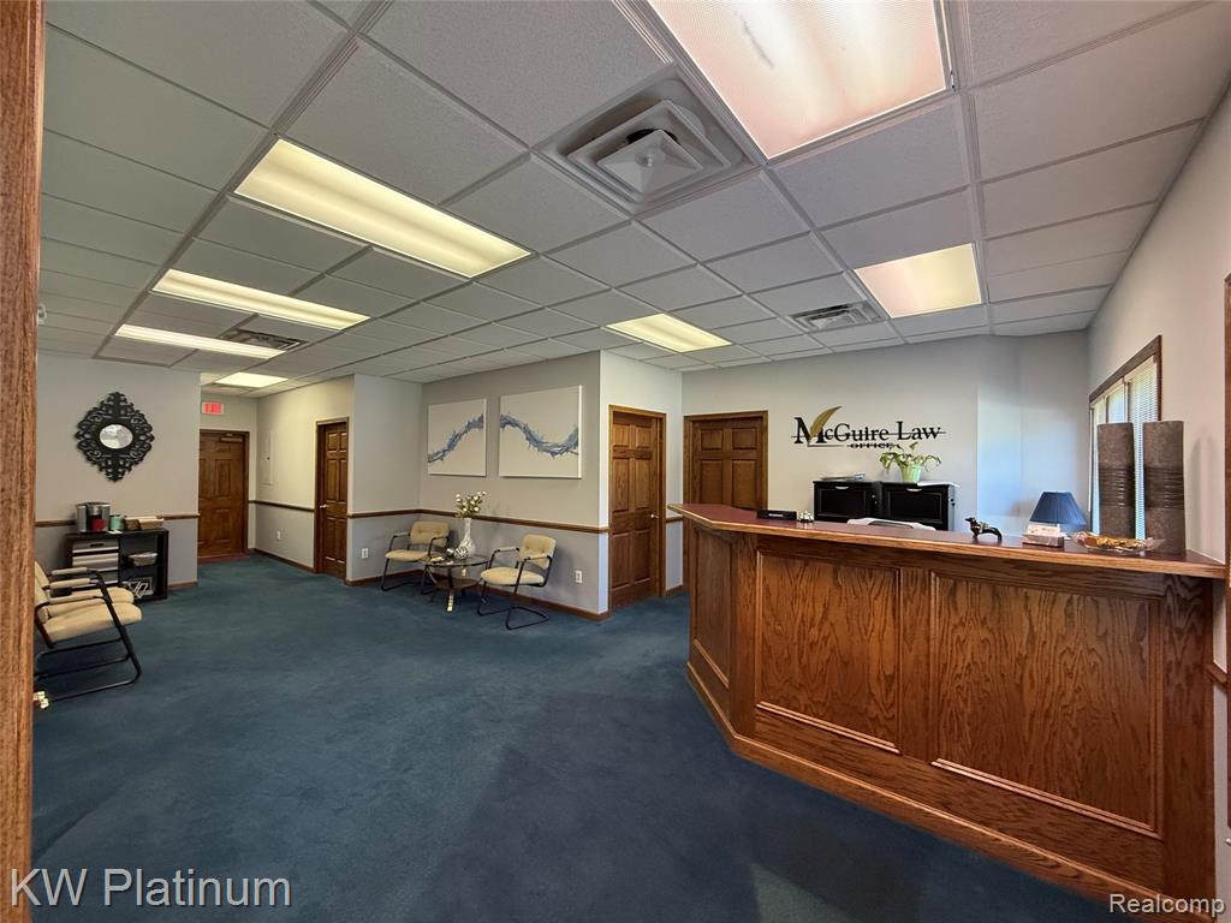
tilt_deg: +0.8
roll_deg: -0.7
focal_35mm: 14
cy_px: 462
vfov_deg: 85.7
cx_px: 616
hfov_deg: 102.1
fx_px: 498
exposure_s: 1/120
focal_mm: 2.22
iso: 400
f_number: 2.2
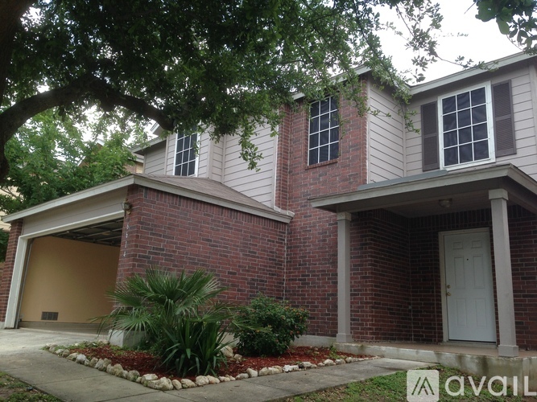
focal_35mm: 33
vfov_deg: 42.9
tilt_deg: +14.4
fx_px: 512
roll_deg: -2.5
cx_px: 268
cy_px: 201
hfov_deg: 55.4
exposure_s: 1/393
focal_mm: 4.12
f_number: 2.4
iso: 50
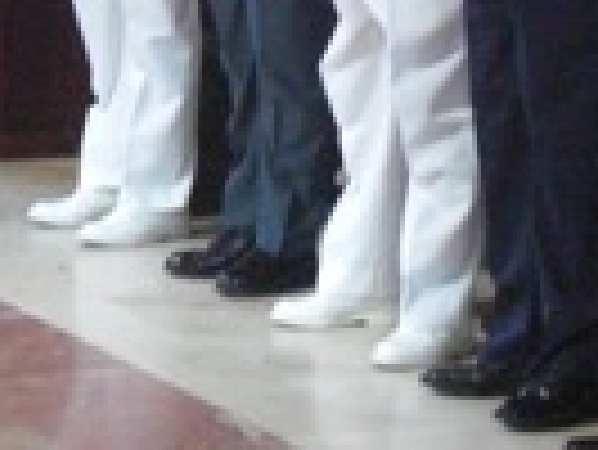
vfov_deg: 5.8
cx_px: 346
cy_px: -176
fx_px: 4375
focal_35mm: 253
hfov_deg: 7.8
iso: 800
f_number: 4.5
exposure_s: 1/60
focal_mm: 12.47
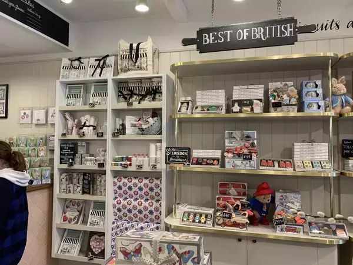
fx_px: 265
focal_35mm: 26
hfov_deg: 67.3
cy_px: 132
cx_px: 176
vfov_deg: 53.1
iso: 125
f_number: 1.8
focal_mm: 4.25
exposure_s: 1/50
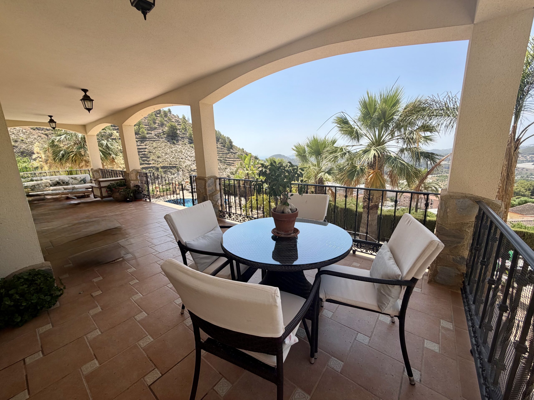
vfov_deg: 85.7
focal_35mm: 14
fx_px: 216
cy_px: 200
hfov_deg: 102.1
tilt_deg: -12.1
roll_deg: +1.6
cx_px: 267
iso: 32
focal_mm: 2.22
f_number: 2.2
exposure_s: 1/770
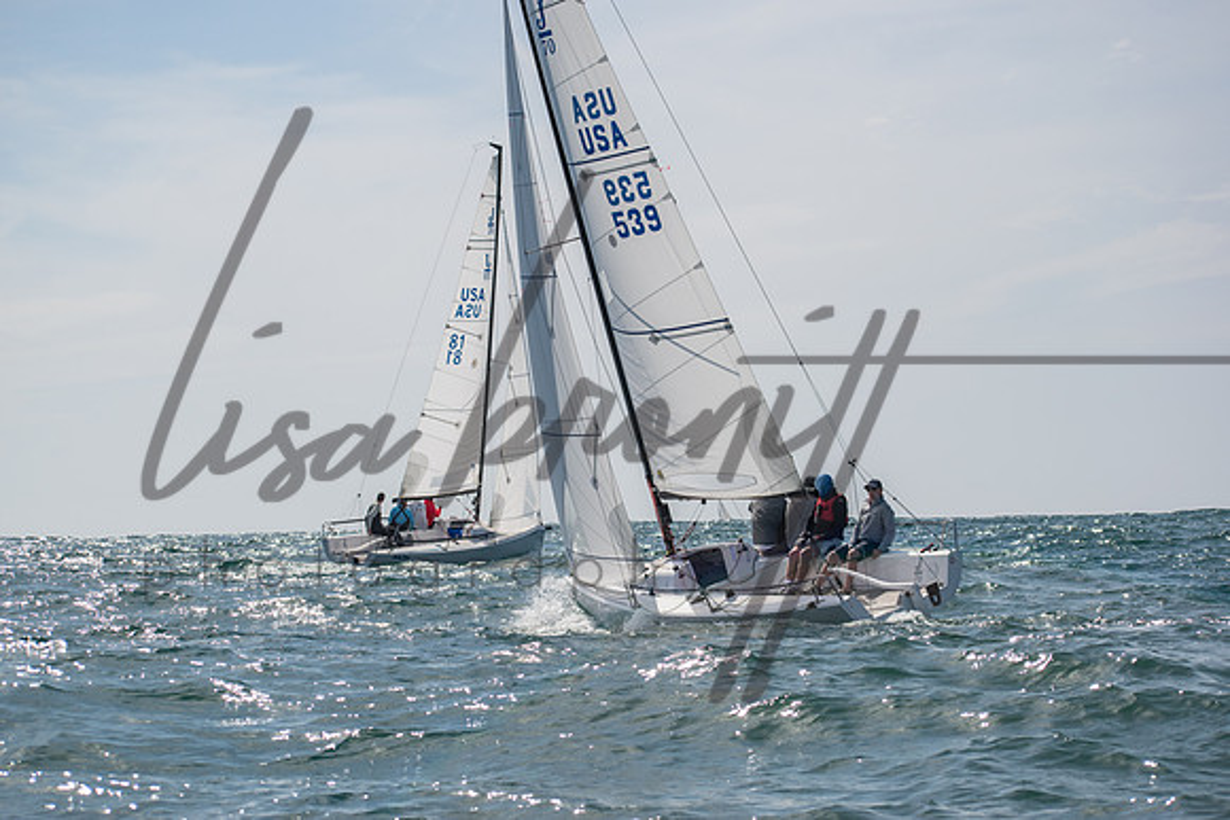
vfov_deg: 13.0
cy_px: 410
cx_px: 615
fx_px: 3588
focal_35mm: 105
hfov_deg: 19.5
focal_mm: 70
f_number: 6.3
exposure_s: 1/1250
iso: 200
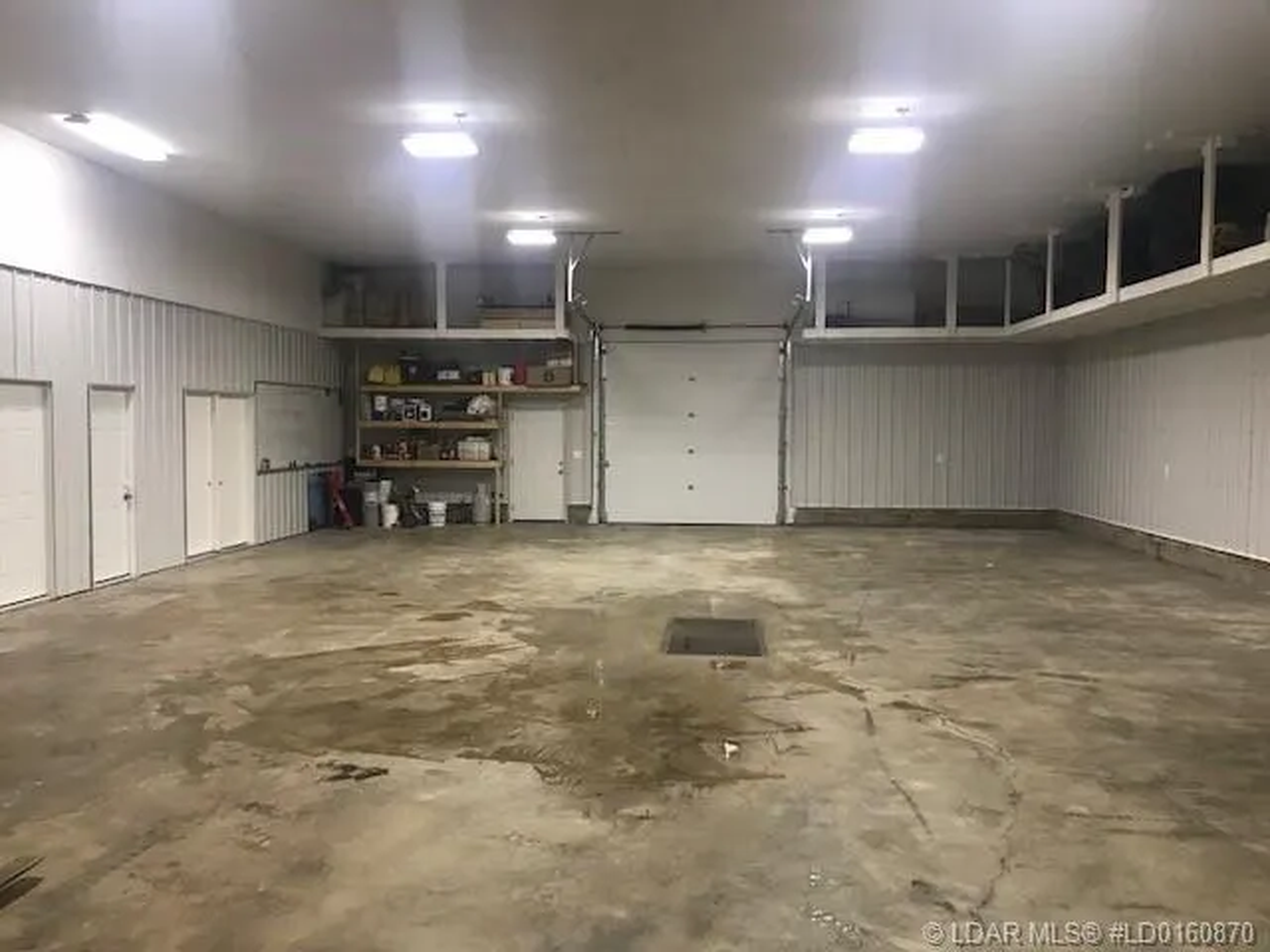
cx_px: 635
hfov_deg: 63.4
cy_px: 476
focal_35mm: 28
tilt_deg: -3.3
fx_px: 1027
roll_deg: +0.0
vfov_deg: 49.7
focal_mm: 3.99
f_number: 1.8
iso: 32
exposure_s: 1/24
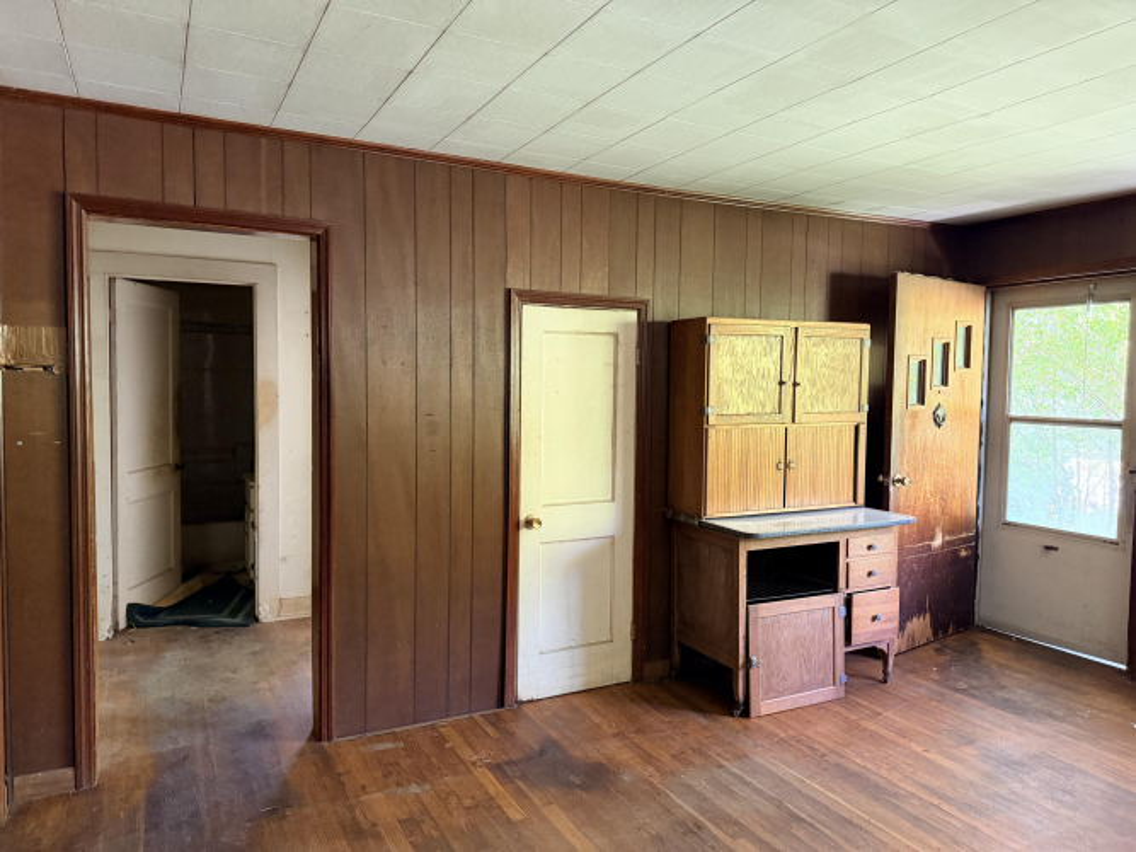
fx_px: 787
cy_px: 426
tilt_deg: -3.5
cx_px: 568
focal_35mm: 24
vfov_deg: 56.8
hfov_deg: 71.6
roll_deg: -0.1
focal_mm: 6.76
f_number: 1.78
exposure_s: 1/60
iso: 800
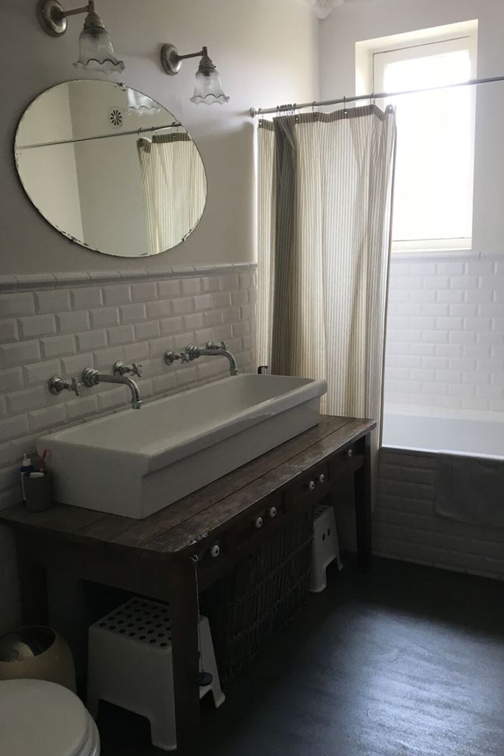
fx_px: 651
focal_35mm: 31
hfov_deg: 42.2
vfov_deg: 60.3
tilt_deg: -11.8
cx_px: 286
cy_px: 386
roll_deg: +2.8
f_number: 2.2
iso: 32
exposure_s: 1/33
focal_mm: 4.15
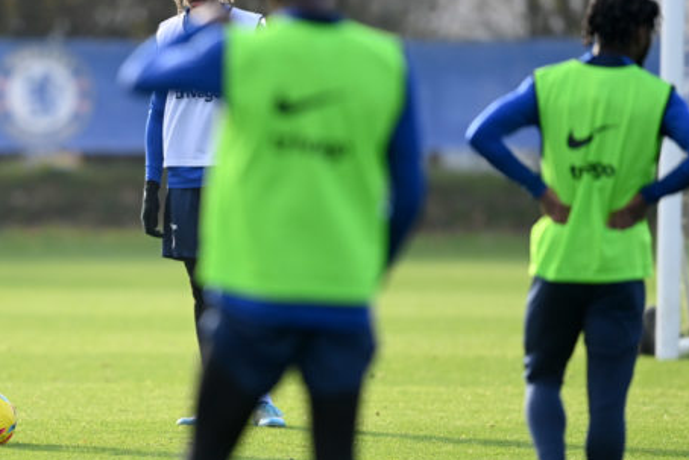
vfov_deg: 2.1
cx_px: 288
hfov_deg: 3.1
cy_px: 264
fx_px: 12654
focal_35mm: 661
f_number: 2.8
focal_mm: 400
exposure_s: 1/2500
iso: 500
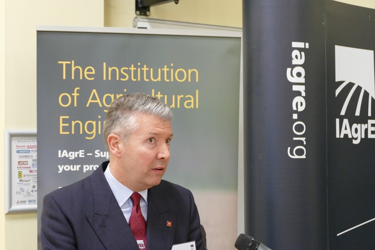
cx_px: 188
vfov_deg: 16.8
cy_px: 125
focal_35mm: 81
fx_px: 844
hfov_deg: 25.1
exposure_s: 1/60
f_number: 3.7
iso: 1600
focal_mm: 29.59
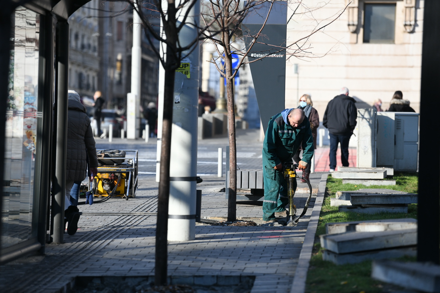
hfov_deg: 12.1
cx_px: 220
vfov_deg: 8.1
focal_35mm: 170
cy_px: 146
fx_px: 2078
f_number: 3.5
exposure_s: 1/8000
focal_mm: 170
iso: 800
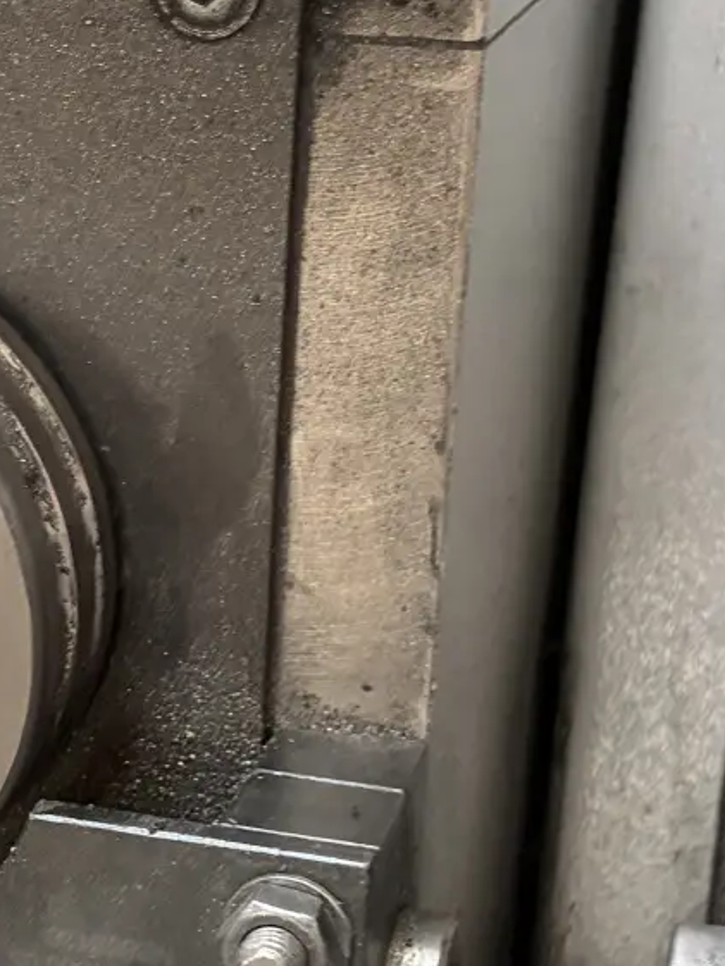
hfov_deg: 16.3
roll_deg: +0.7
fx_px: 2484
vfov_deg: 22.0
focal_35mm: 89
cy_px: 573
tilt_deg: -20.9
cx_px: 46
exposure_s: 1/60
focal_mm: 5.96
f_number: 1.6
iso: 250
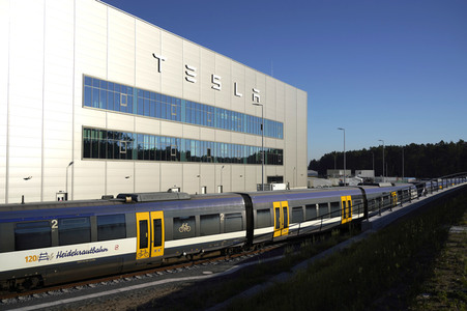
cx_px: 234
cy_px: 156
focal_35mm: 33
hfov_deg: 57.3
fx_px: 428
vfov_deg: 39.9
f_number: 8
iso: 100
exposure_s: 1/800
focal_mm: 33
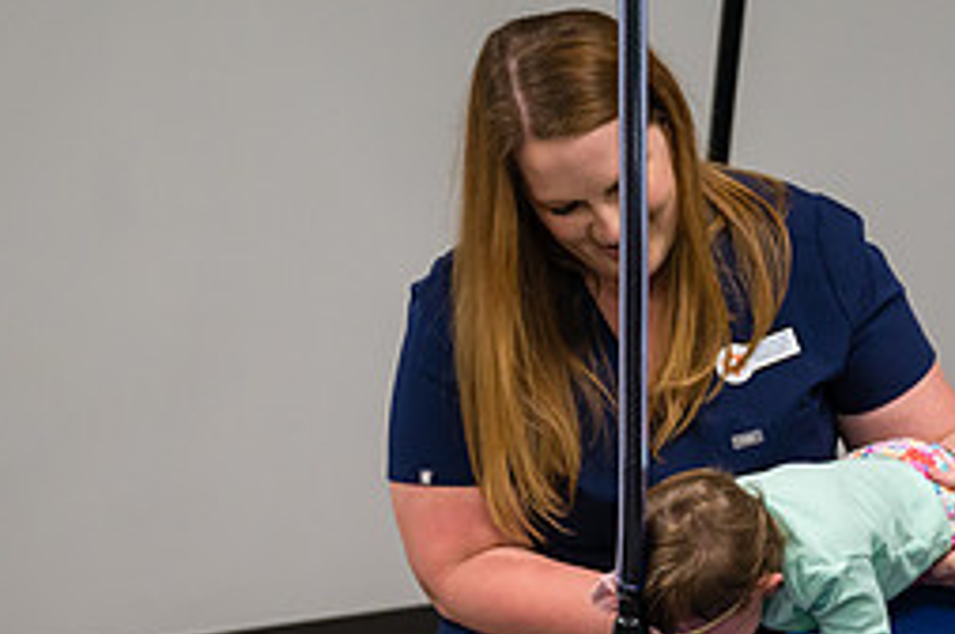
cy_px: 566
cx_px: 891
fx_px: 3895
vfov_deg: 9.3
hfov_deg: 13.8
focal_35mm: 147
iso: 2000
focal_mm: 64
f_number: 2.8
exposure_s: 1/320
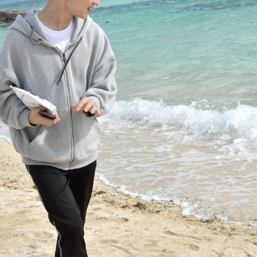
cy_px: 106
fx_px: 714
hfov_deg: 20.4
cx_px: 93
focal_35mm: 85
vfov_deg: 20.4
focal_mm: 30
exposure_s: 1/250
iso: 200
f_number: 14
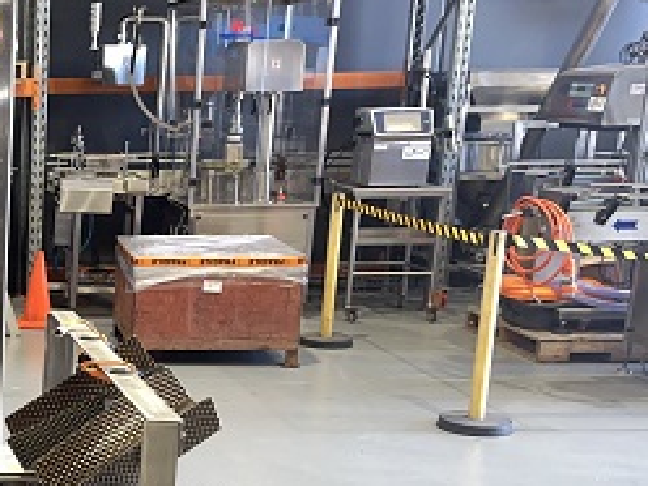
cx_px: -180
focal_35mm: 67
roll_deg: +0.6
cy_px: 418
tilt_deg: -15.0
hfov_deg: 25.3
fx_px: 1254
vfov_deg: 21.5
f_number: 1.6
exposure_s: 1/36
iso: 64
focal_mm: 5.1
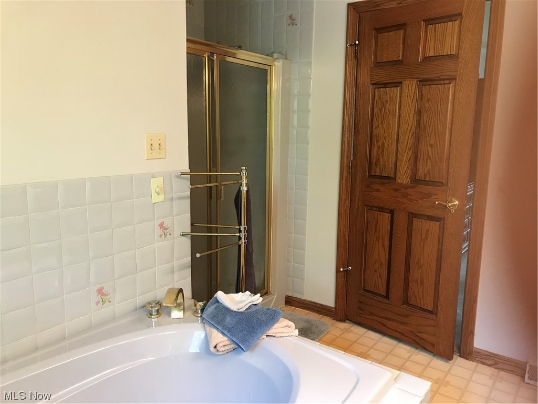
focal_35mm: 28
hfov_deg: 63.4
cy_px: 202
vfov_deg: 49.7
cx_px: 269
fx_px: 435
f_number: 1.8
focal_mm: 3.99
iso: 50
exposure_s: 1/15
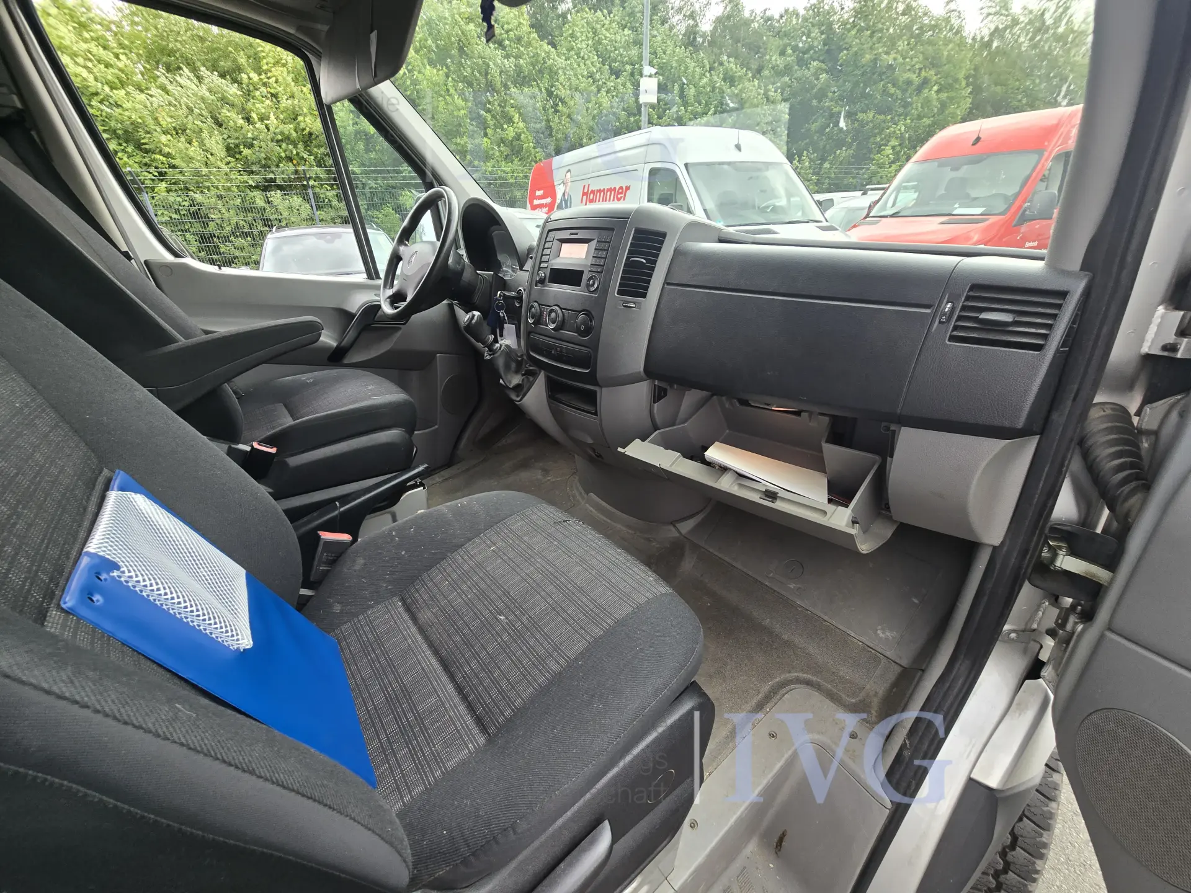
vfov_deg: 89.9
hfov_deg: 106.2
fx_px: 447
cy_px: 446
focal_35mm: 13
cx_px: 596
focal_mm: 2.2
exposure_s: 1/120
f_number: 2.2
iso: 64
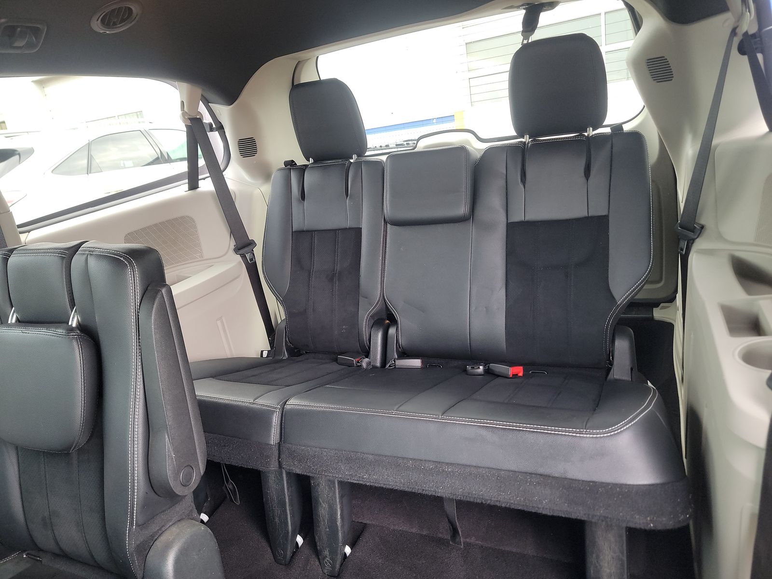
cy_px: 290
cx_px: 386
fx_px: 535
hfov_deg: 71.6
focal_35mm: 24
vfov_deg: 56.8
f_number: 1.8
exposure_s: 1/59
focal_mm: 6.7
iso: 303
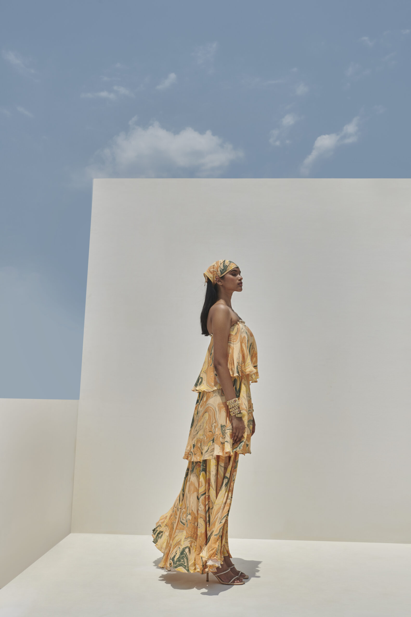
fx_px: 599
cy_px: 308
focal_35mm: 35
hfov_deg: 37.9
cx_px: 206
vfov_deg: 54.4
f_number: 16
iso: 200
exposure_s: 1/200
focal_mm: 35
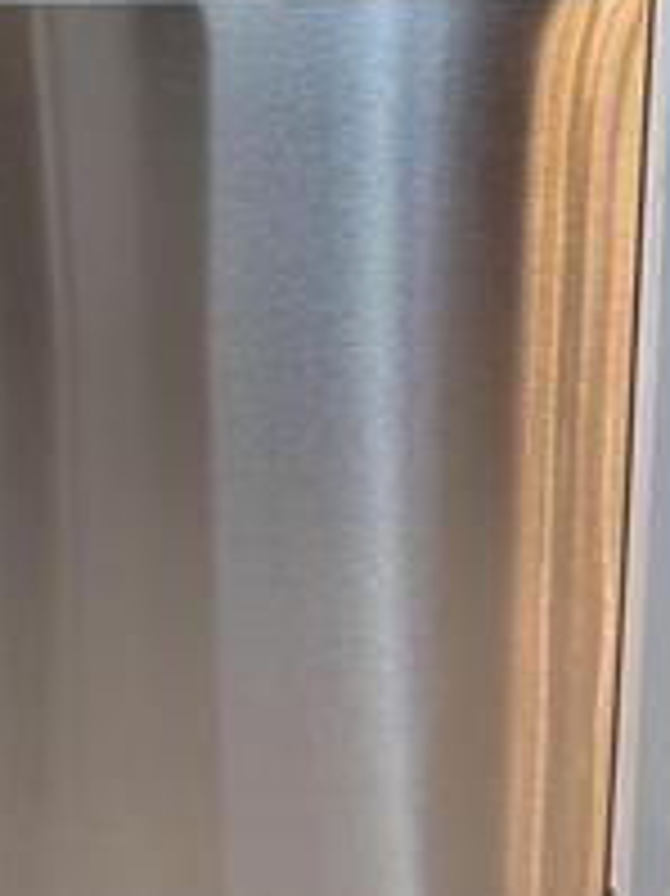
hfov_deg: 24.7
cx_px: 108
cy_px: 95
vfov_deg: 31.7
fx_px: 1498
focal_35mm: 58
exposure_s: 1/60
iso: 200
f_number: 1.78
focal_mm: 6.76
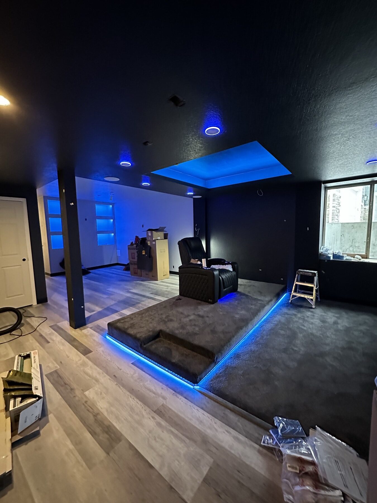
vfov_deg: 102.1
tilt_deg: -4.0
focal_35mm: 14
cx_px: 188
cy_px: 252
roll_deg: +0.3
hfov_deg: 85.7
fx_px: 203
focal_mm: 2.22
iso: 1000
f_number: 2.2
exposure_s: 1/40
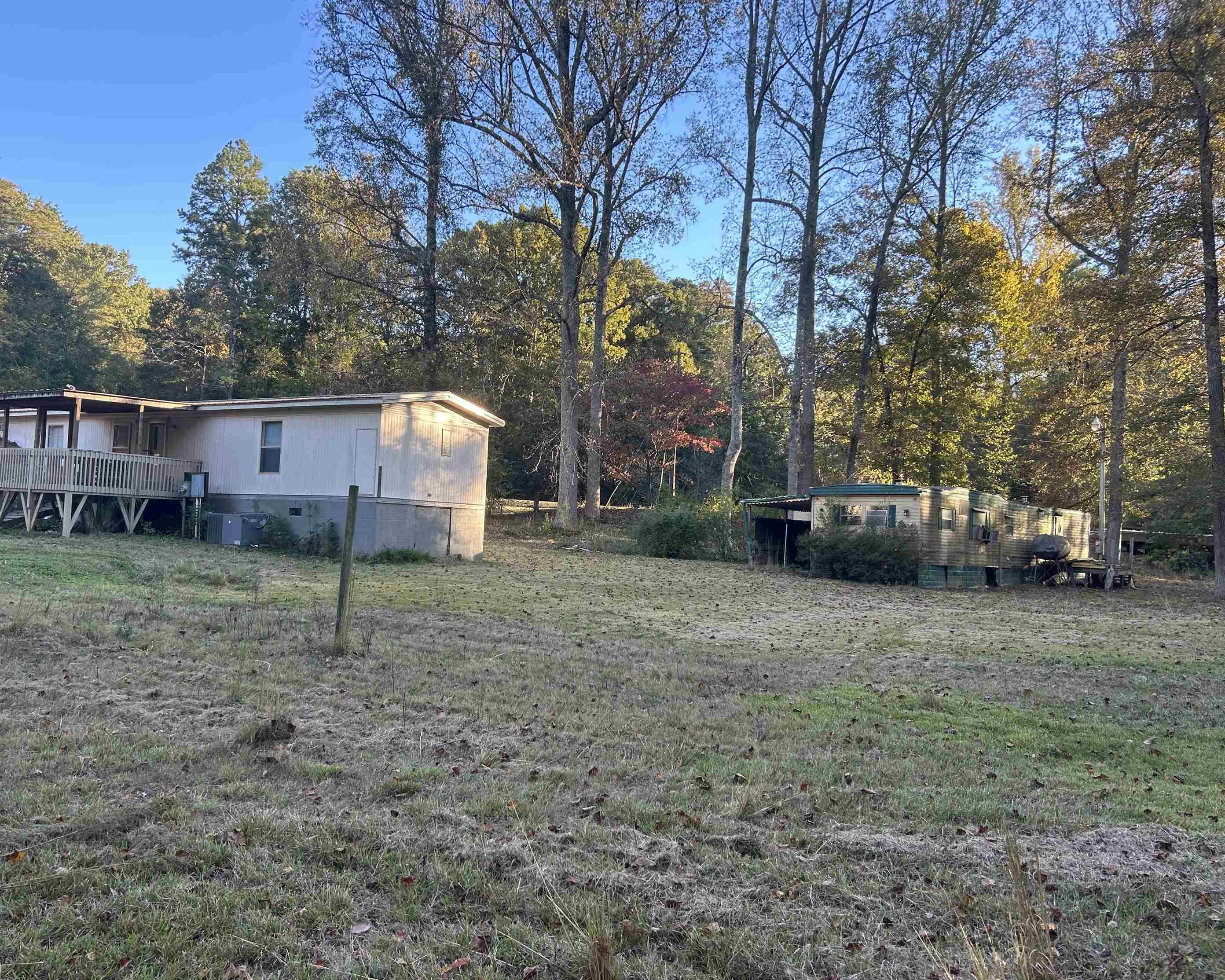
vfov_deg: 51.5
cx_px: 570
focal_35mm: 28
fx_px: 1015
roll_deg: -3.1
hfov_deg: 62.1
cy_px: 499
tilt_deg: +2.1
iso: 40
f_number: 1.5
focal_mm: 5.7
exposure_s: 1/282
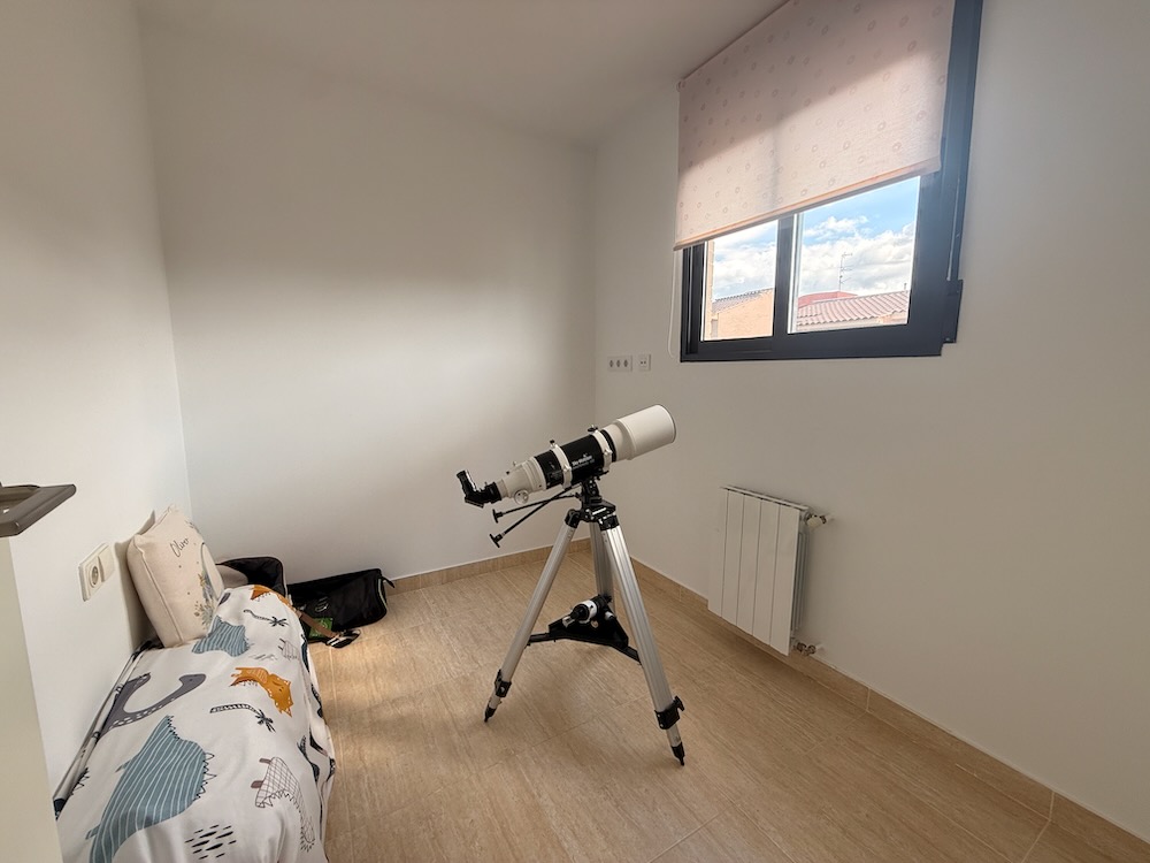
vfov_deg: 85.7
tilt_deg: -6.6
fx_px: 465
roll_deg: -0.5
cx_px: 575
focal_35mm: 14
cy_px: 432
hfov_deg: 102.1
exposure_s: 1/228
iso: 64
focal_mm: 2.22
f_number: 2.2
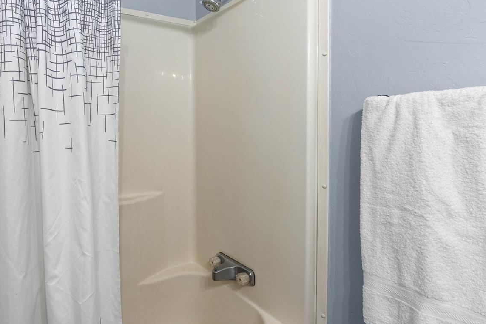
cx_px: 154
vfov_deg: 59.4
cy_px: 154
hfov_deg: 78.0
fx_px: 283
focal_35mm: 21
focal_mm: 10
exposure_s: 1/1.67
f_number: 10
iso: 200
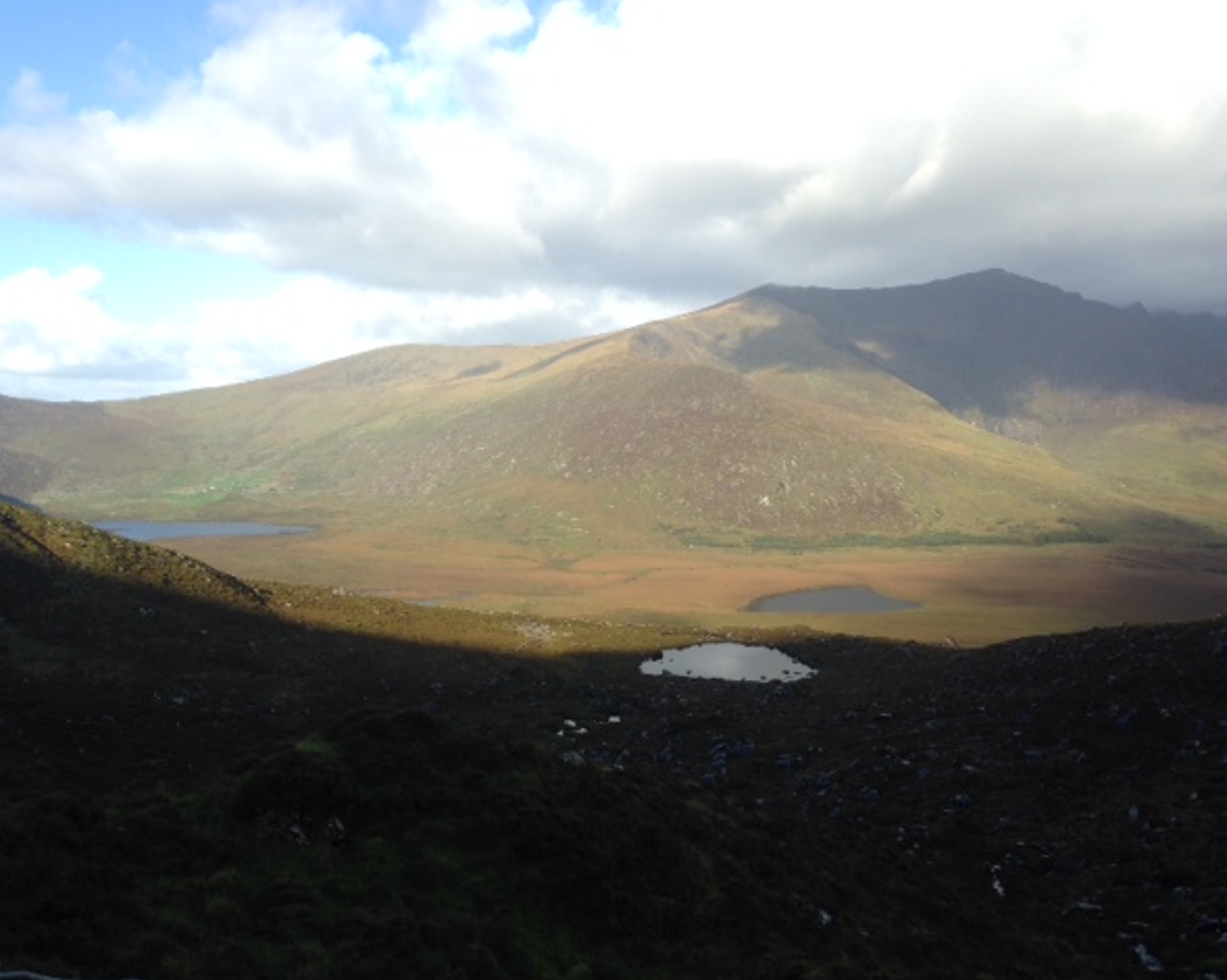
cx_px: 594
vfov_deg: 42.2
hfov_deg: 51.5
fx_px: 1271
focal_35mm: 35
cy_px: 485
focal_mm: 4.12
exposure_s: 1/661
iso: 50
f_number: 2.4
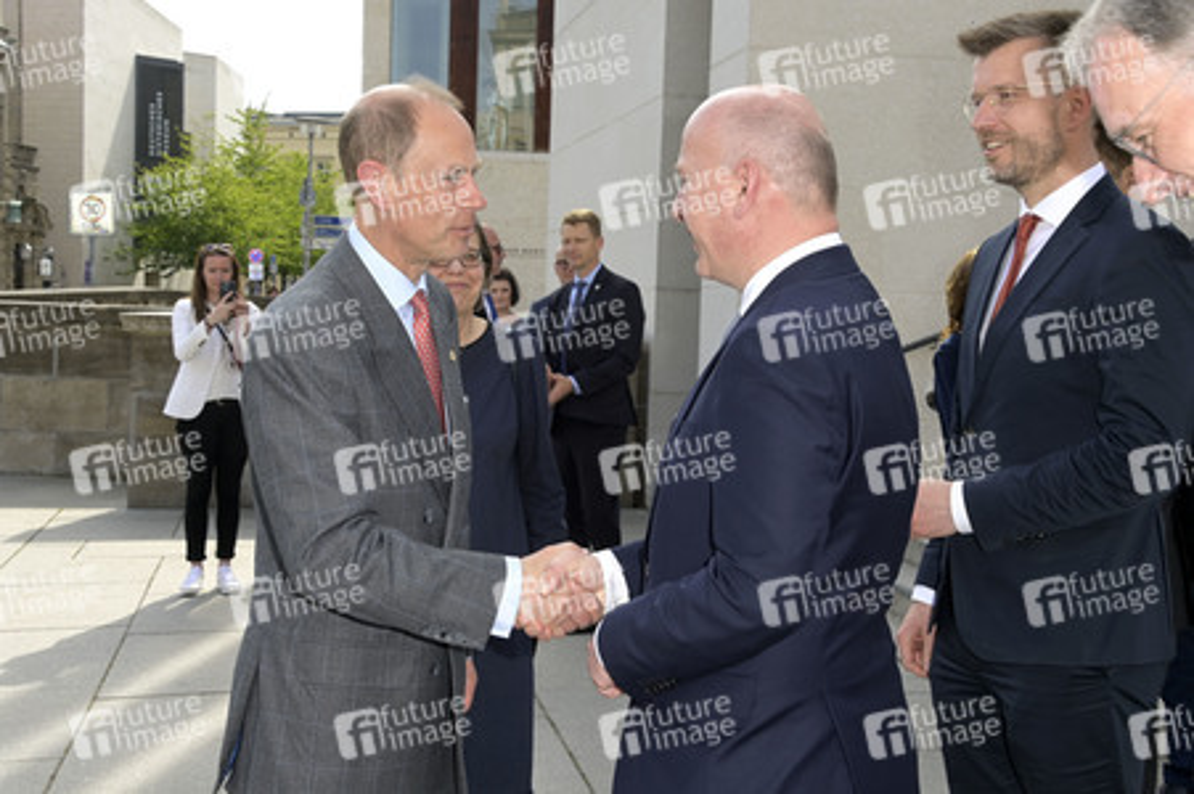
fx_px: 1591
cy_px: 397
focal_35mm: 48
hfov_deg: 41.1
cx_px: 597
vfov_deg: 28.0
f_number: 13
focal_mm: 48
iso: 320
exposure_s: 1/125
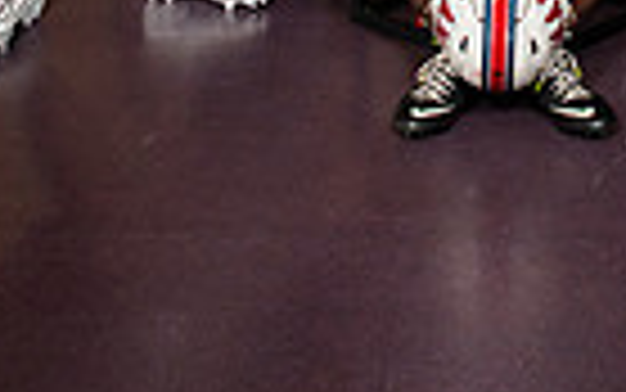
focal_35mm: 79
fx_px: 1348
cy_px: -586
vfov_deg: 12.5
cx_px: 500
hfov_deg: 25.7
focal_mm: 24
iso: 800
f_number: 7.1
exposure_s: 1/250
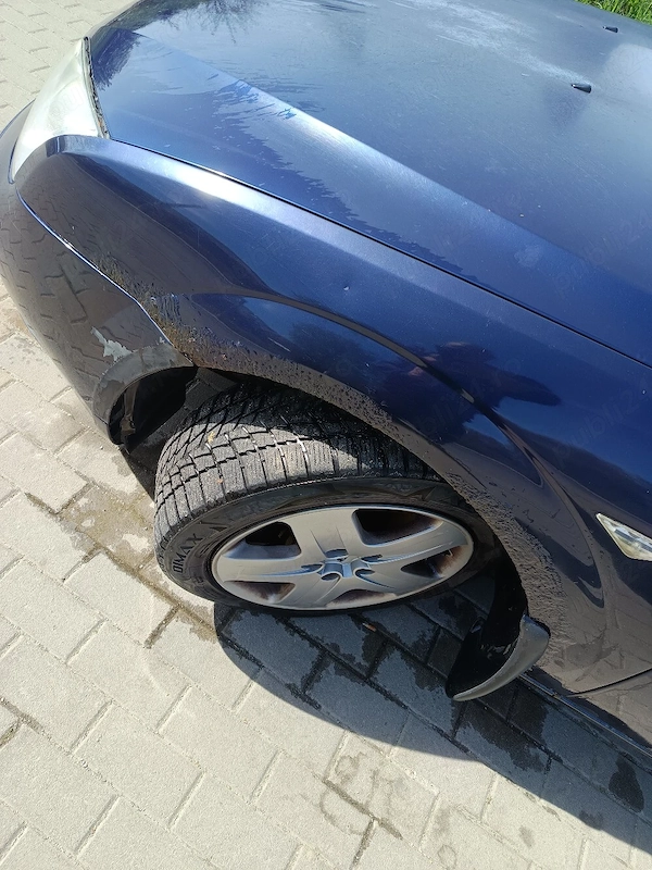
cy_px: 435
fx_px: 603
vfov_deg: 71.6
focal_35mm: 24
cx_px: 326
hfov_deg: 56.8
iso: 50
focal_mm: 5.31
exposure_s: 1/161
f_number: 1.7
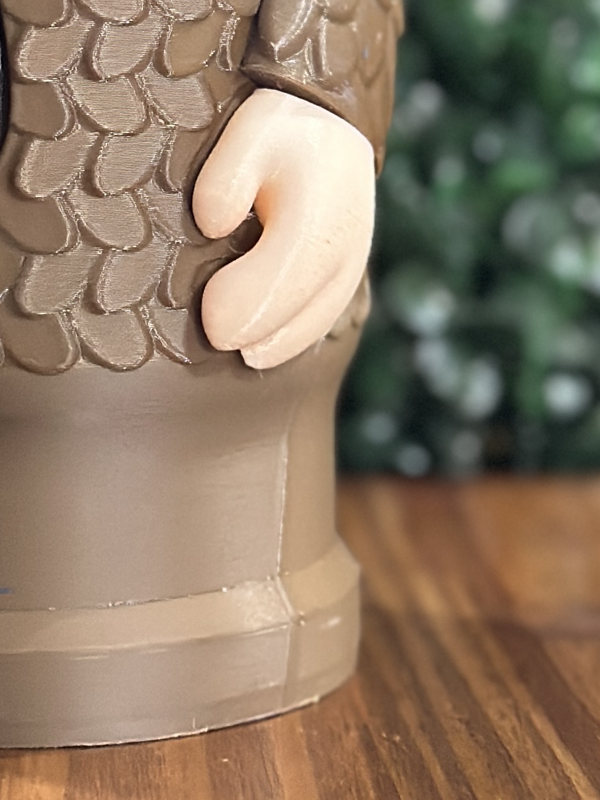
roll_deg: +0.2
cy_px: -195
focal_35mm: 160
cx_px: 20
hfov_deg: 9.2
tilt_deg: +0.0
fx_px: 3699
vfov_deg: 12.0
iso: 500
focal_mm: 6.86
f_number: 1.78
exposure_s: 1/33
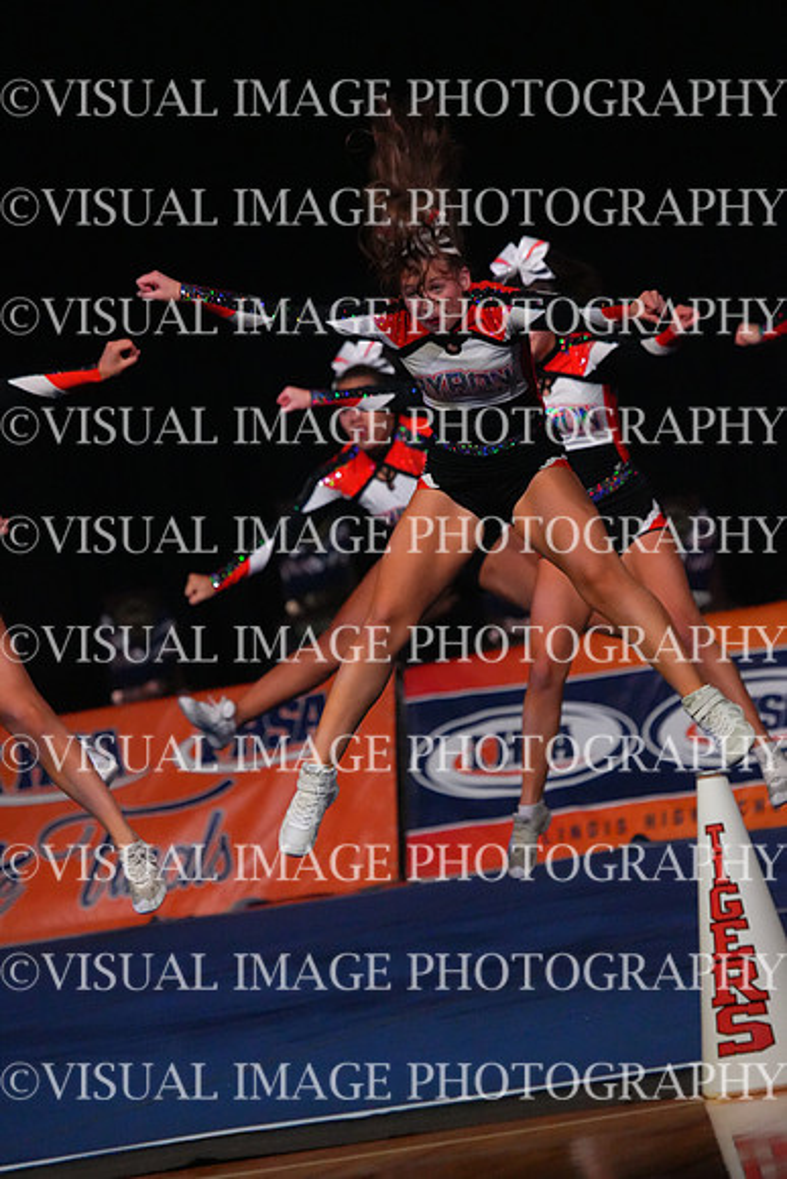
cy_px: 590
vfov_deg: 7.9
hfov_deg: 5.3
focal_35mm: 260
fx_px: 8520
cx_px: 394
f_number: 5.6
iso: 16000
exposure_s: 1/1250
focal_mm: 260
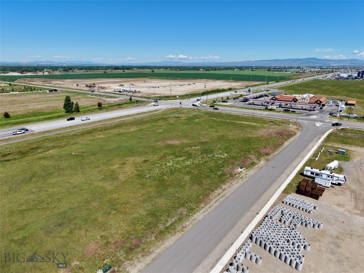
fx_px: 252
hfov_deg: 71.6
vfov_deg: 56.8
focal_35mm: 24
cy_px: 136
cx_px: 182
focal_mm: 8.67
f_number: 1.8
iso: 120
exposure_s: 1/5000
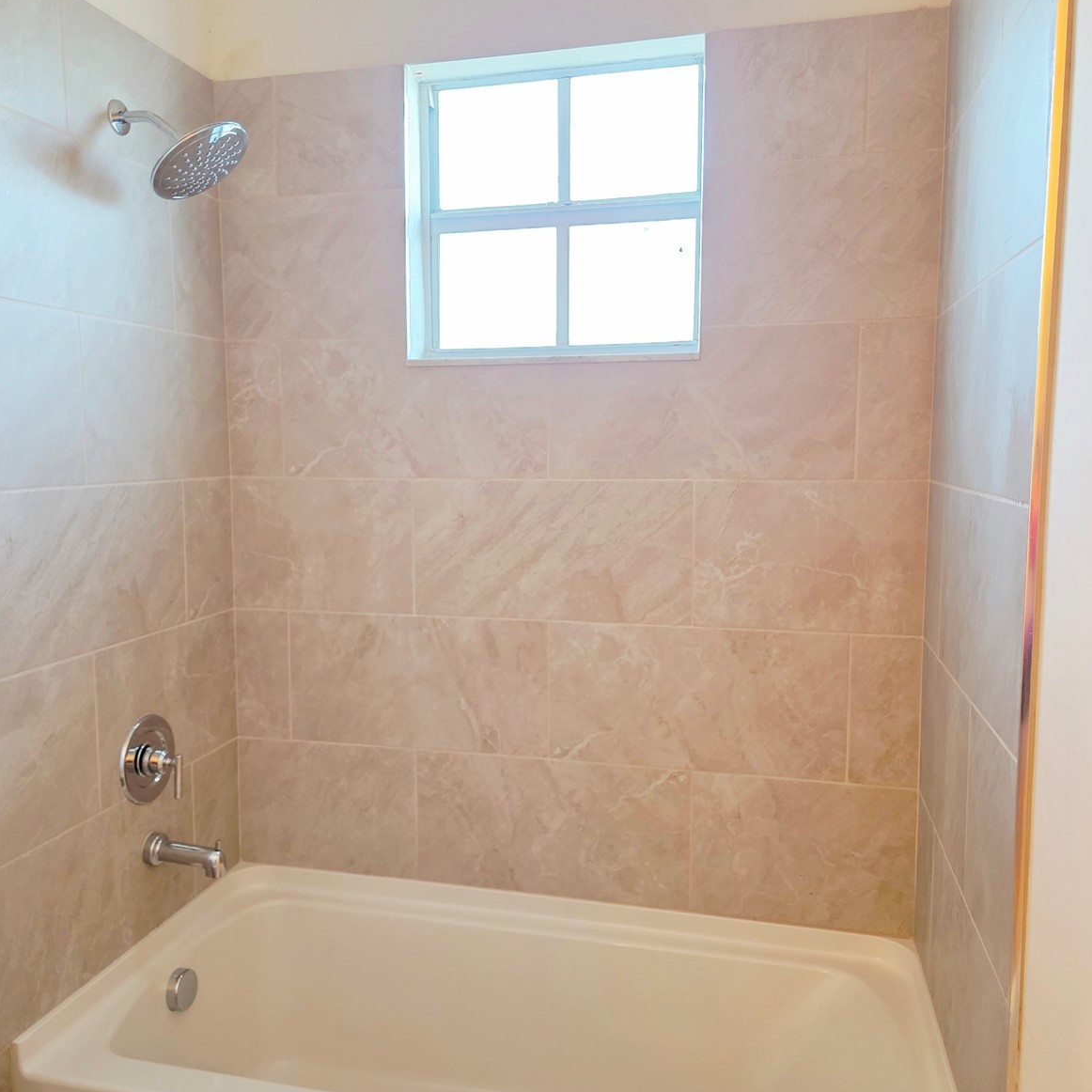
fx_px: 999
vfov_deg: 57.3
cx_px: 493
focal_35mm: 28
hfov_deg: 57.2
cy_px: 552
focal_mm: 6.3
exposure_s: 1/120
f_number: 1.7
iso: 400
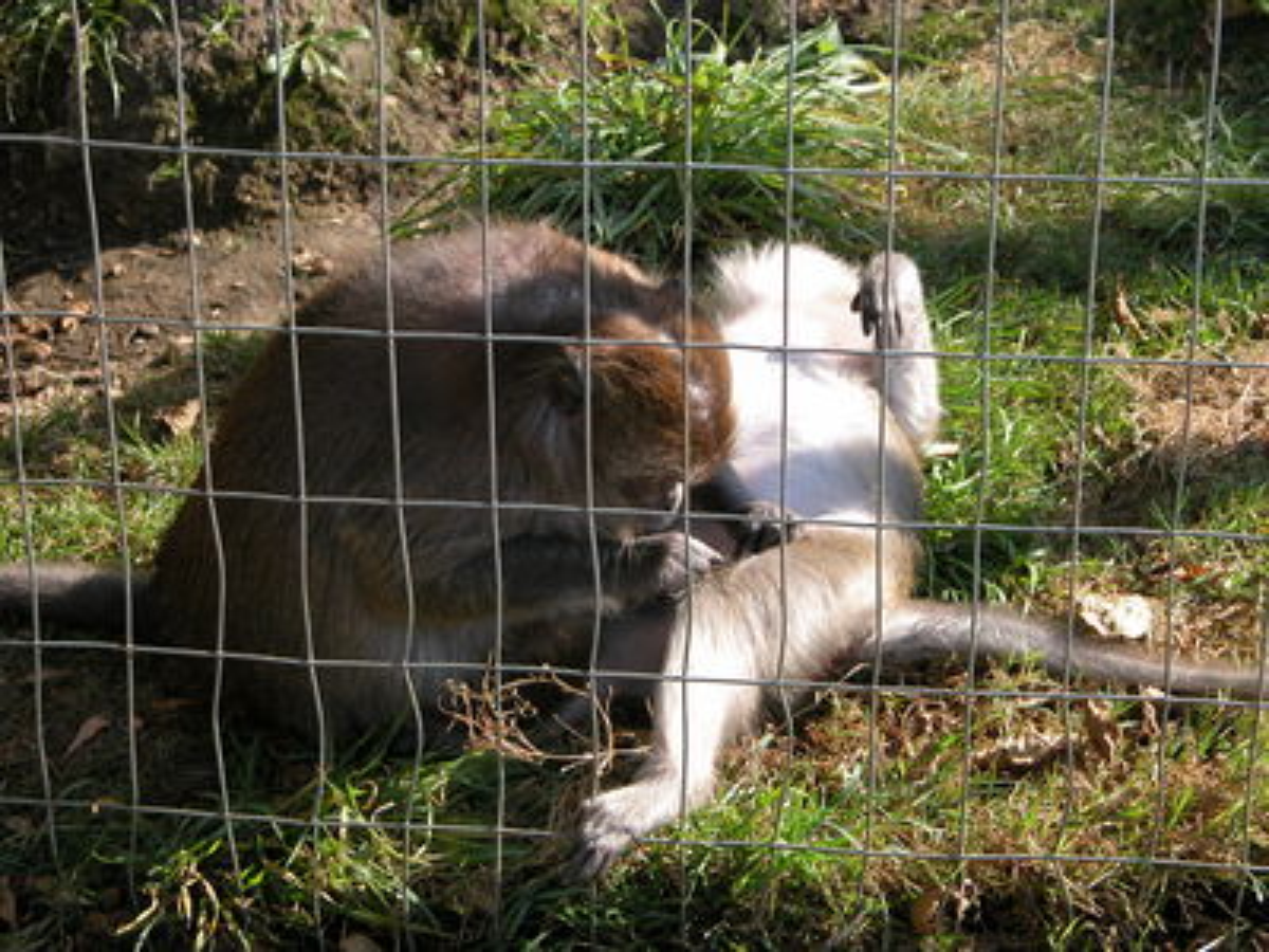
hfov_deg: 18.4
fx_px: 3923
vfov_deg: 13.8
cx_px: 634
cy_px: 476
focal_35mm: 107
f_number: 4.1
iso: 100
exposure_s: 1/204
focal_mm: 27.3
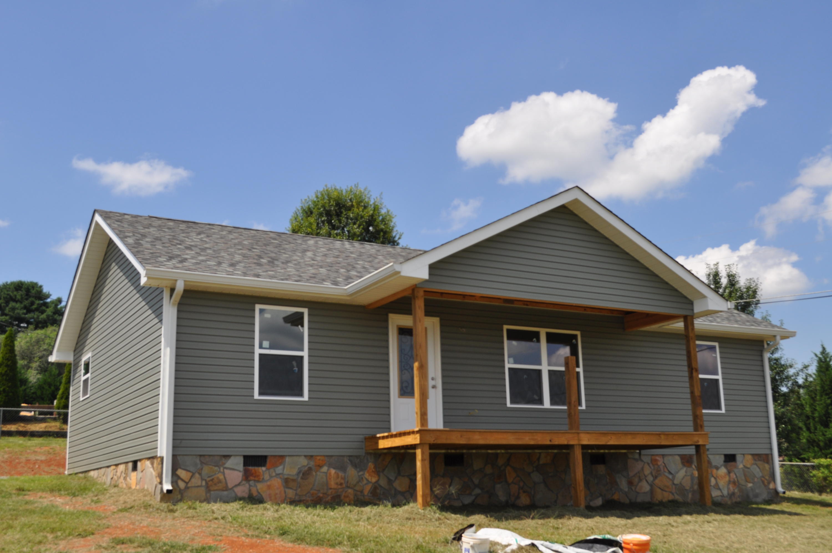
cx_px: 416
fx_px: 900
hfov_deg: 49.6
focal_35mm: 39
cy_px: 276
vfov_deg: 34.1
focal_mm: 26
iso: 200
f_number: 9
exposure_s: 1/320
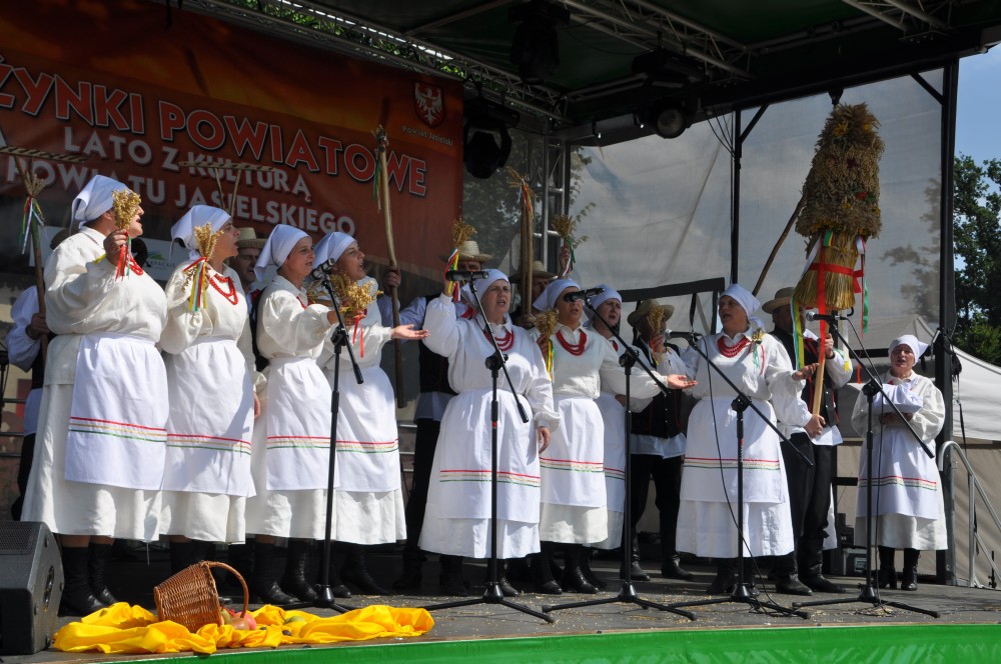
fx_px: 1583
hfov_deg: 35.1
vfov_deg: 23.7
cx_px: 500
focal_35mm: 57
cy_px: 332
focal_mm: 38
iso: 200
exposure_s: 1/500
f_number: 11
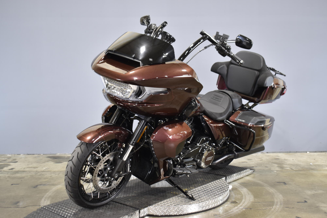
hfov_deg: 47.9
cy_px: 109
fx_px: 368
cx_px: 164
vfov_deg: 33.0
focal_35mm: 40
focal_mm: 27
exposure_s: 1/8
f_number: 4
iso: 400
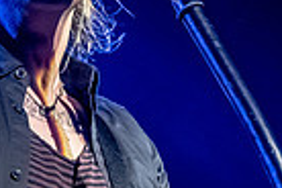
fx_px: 2373
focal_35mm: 303
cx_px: 109
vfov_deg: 4.5
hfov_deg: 6.8
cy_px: 96
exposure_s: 1/200
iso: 1600
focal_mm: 32
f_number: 4
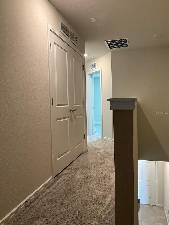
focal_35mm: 29
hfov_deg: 48.2
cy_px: 112
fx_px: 189
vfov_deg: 61.7
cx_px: 84
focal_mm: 3
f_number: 1.8
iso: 125
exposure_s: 1/60
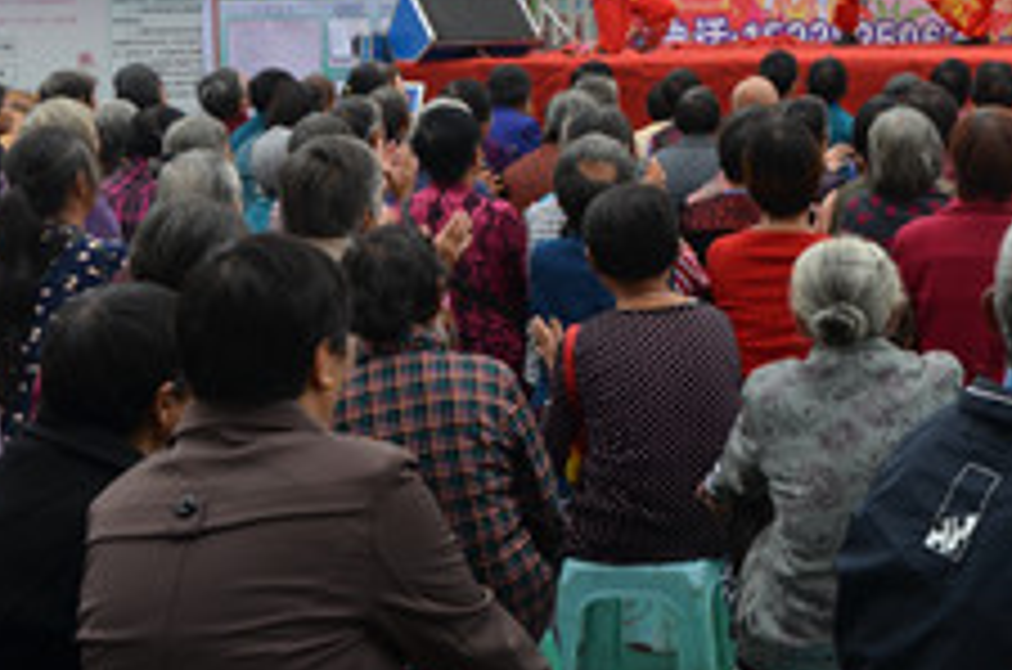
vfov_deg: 16.7
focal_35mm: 80
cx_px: 1021
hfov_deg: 24.2
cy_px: 34
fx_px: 2244
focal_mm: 24
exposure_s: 1/250
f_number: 8
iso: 200
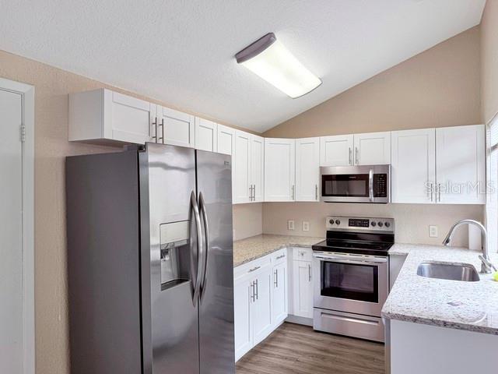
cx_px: 249
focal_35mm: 24
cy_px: 187
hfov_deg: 71.6
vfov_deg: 56.8
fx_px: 345
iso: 64
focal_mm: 6.76
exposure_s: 1/120
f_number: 1.78
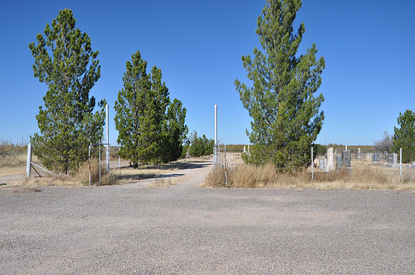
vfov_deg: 34.1
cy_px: 138
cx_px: 208
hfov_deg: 49.6
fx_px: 449
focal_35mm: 39
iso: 200
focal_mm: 26
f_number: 8
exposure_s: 1/250
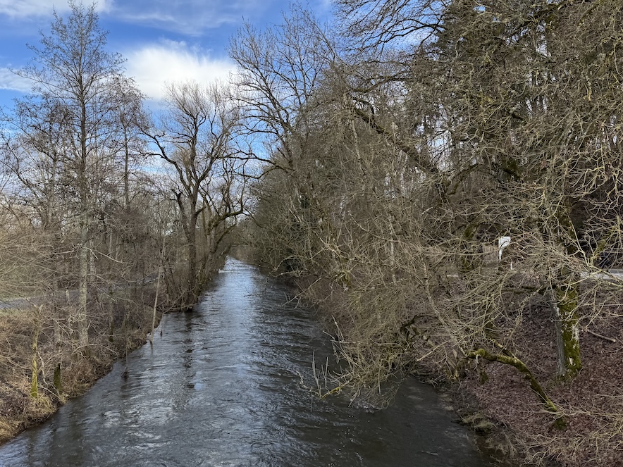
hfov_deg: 58.0
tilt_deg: +6.3
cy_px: 179
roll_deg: -0.3
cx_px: 254
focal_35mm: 31
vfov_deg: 45.1
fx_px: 558
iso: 80
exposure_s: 1/1637
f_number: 1.78
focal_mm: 6.76
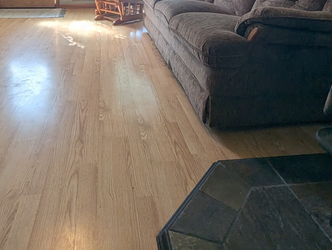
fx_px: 259
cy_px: -5
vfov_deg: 43.4
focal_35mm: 27
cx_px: 128
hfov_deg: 64.5
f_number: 2.2
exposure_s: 1/56.6
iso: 84
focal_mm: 1.95
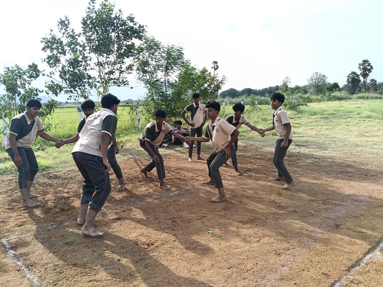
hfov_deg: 65.3
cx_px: 192
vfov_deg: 51.4
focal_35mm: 27
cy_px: 144
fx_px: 299
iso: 50
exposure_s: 1/214
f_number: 1.8
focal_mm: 3.98
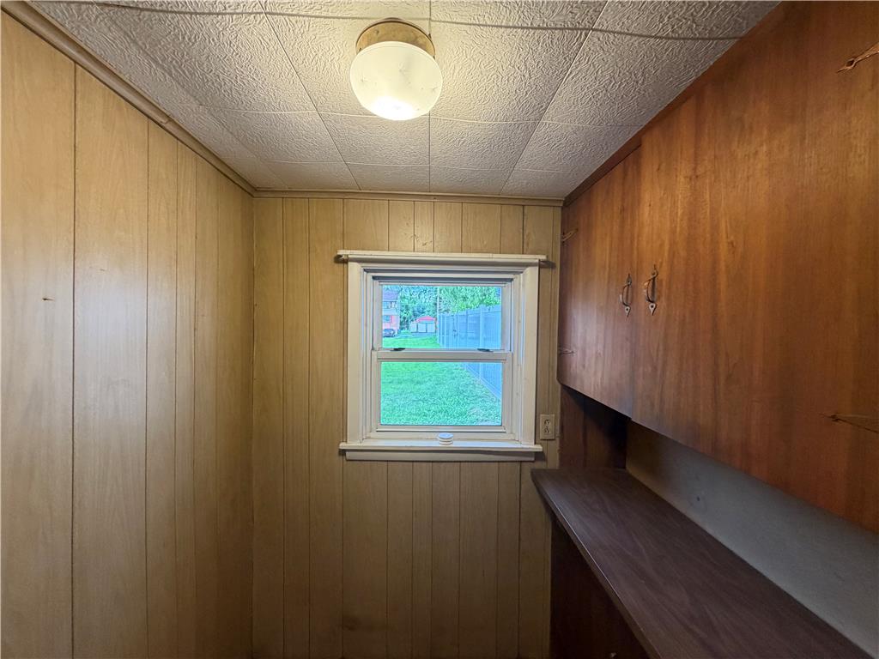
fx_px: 356
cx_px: 440
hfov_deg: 102.1
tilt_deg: -0.7
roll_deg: -1.0
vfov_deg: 85.7
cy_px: 330
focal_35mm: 14
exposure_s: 1/60
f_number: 2.2
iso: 320
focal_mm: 2.22
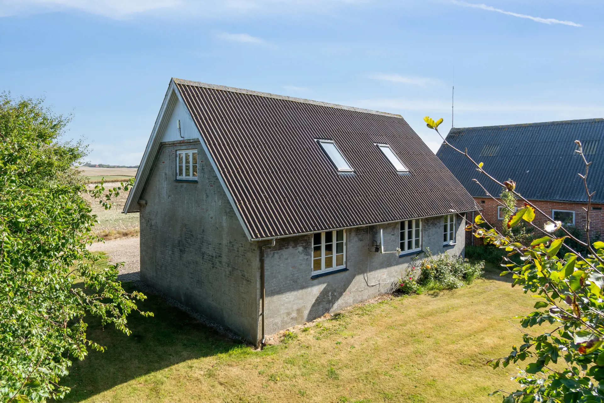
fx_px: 403
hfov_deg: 73.7
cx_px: 302
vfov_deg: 53.1
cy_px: 202
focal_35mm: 24
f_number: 7.1
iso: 200
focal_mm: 16
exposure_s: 1/160
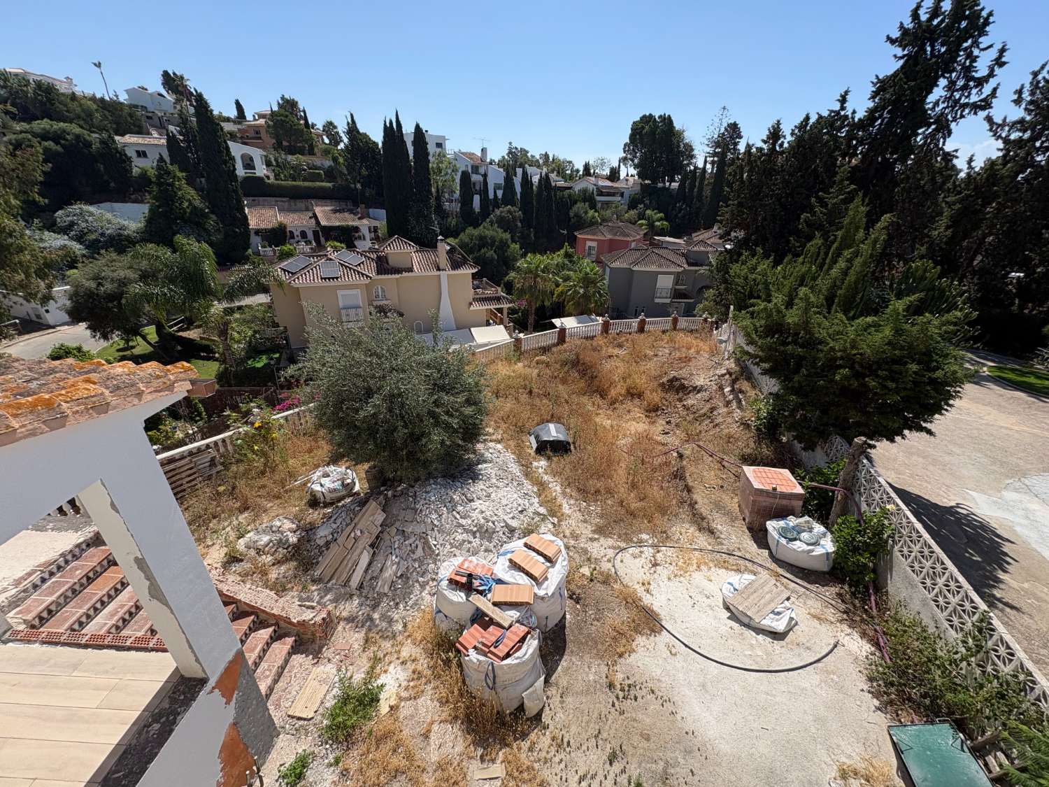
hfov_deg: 102.1
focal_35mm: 14
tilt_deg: -25.8
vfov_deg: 85.7
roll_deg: -1.5
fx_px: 424
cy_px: 394
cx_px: 524
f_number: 2.2
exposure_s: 1/2415
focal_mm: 2.22
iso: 50
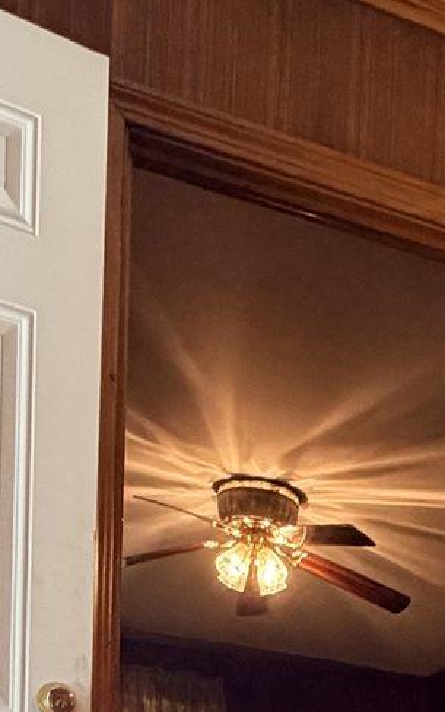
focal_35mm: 70
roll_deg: -3.9
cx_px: 493
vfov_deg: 23.1
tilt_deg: -4.3
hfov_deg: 17.9
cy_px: 1099
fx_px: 1358
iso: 250
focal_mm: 2.22
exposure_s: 1/60
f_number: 2.2
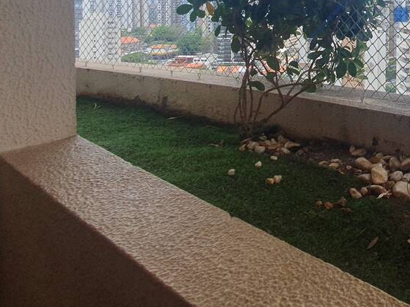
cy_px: -6
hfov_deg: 45.3
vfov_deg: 37.0
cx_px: 413
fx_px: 403
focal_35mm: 34
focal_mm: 1.8
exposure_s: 1/666
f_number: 2.2
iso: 50
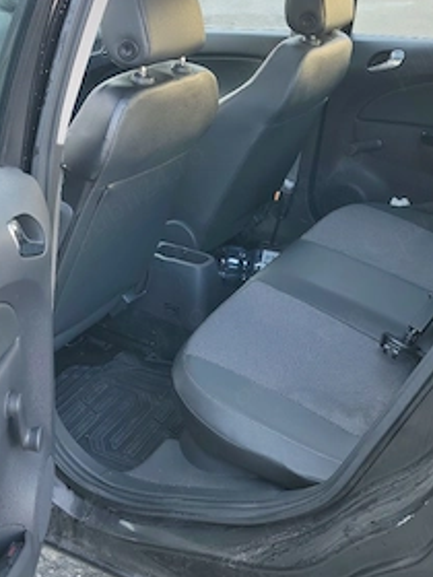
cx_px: 179
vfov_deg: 38.0
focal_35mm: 50
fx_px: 834
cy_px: 220
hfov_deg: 29.1
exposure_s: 1/87.7
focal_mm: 6.07
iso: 125
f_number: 1.7
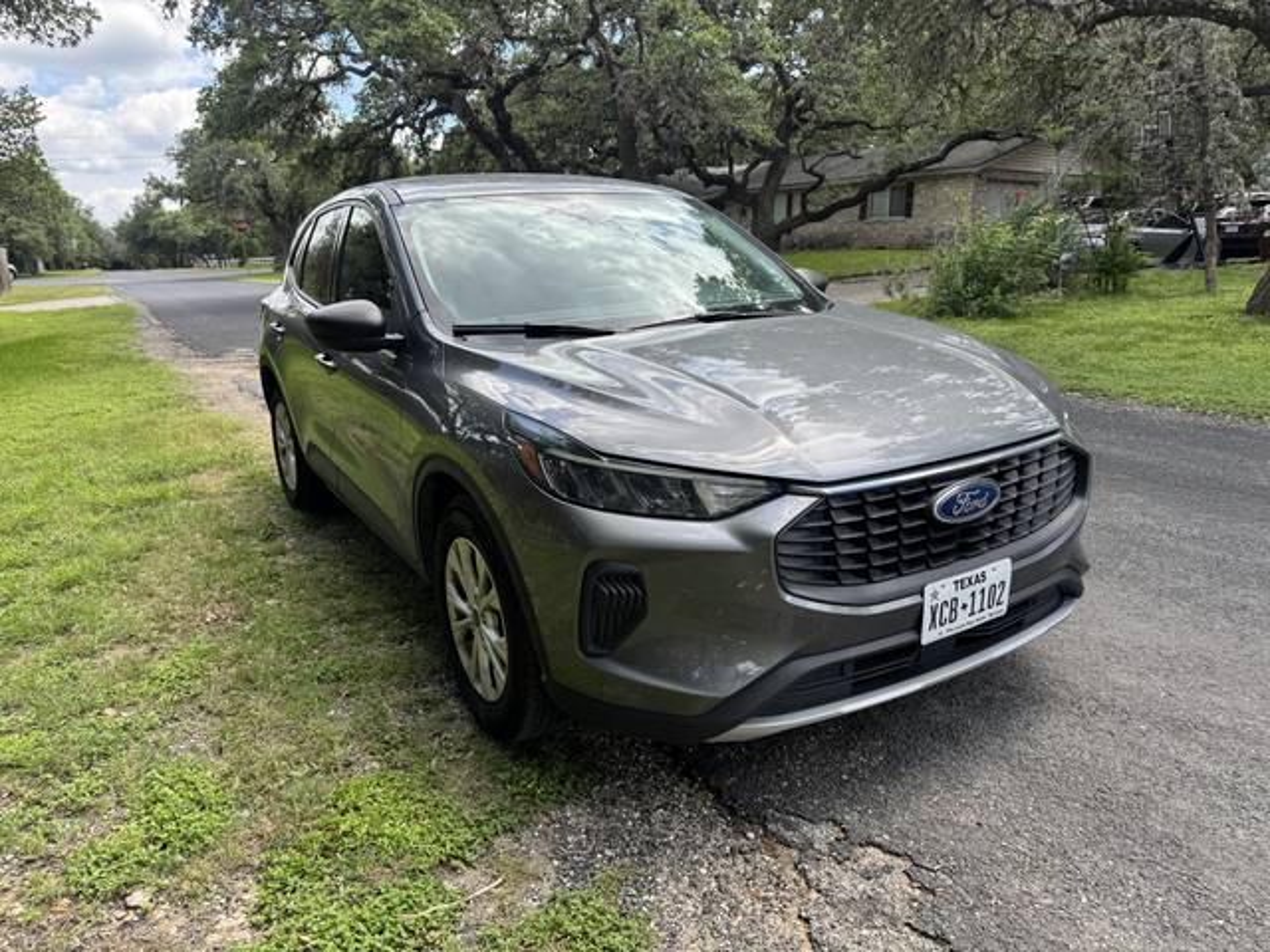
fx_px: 881
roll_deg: -0.1
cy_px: 476
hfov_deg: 71.6
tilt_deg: -15.2
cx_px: 635
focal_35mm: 24
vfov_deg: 56.8
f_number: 1.78
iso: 80
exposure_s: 1/925
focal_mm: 6.76
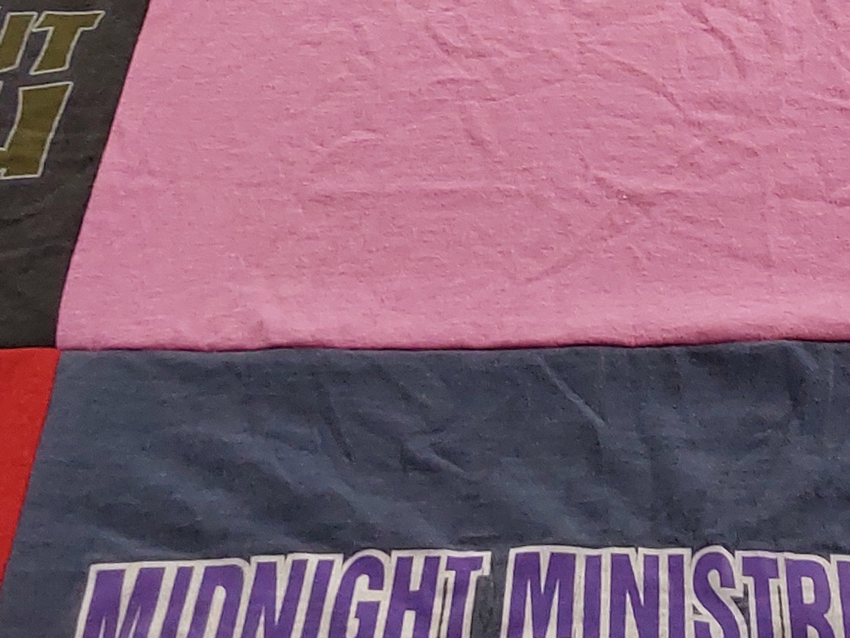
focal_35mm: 80
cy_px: -165
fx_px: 1965
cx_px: 731
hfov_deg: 23.9
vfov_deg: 17.4
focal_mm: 2.91
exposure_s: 1/50
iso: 100
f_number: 1.9
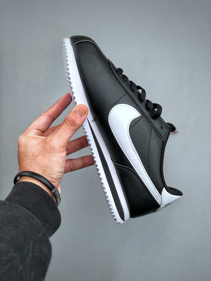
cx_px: 106
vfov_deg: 33.8
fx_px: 463
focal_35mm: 57
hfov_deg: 25.7
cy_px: 140
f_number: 2.8
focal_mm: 6.6
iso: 25
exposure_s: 1/50
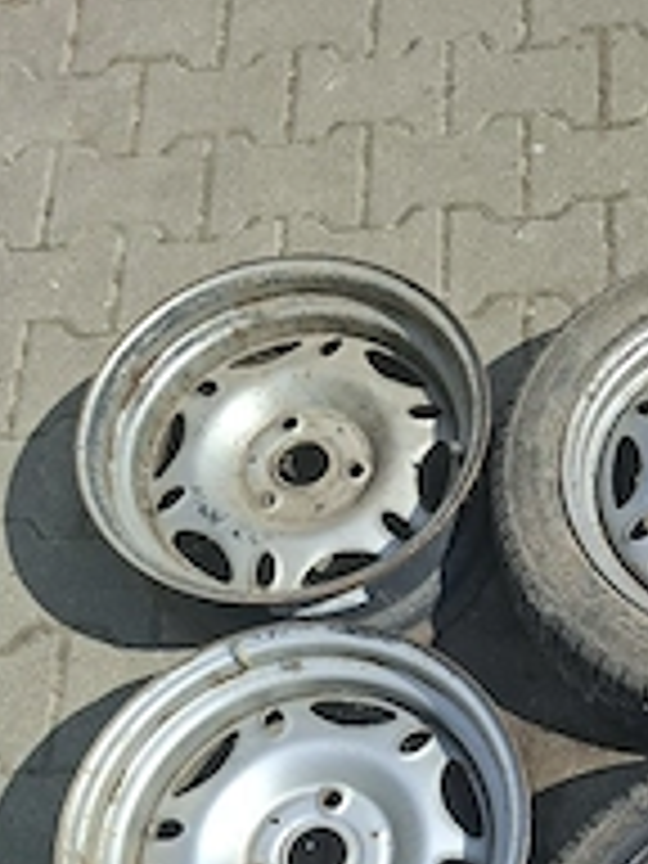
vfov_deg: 37.0
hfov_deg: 28.7
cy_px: 788
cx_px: 616
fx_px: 1198
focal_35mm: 48
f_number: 1.8
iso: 50
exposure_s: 1/2000
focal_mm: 5.54
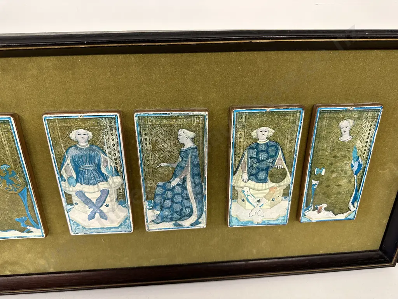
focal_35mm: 24
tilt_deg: -32.8
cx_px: 199
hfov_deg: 71.6
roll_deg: +0.1
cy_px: 150
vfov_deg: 56.8
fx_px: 276
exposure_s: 1/50
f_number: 1.78
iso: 160
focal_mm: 6.86
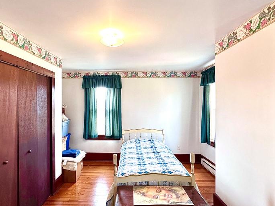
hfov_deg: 78.8
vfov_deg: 63.4
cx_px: 122
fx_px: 167
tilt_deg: +0.2
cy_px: 105
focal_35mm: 21
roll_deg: -0.3
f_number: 2.2
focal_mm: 2.22
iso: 160
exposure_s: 1/120
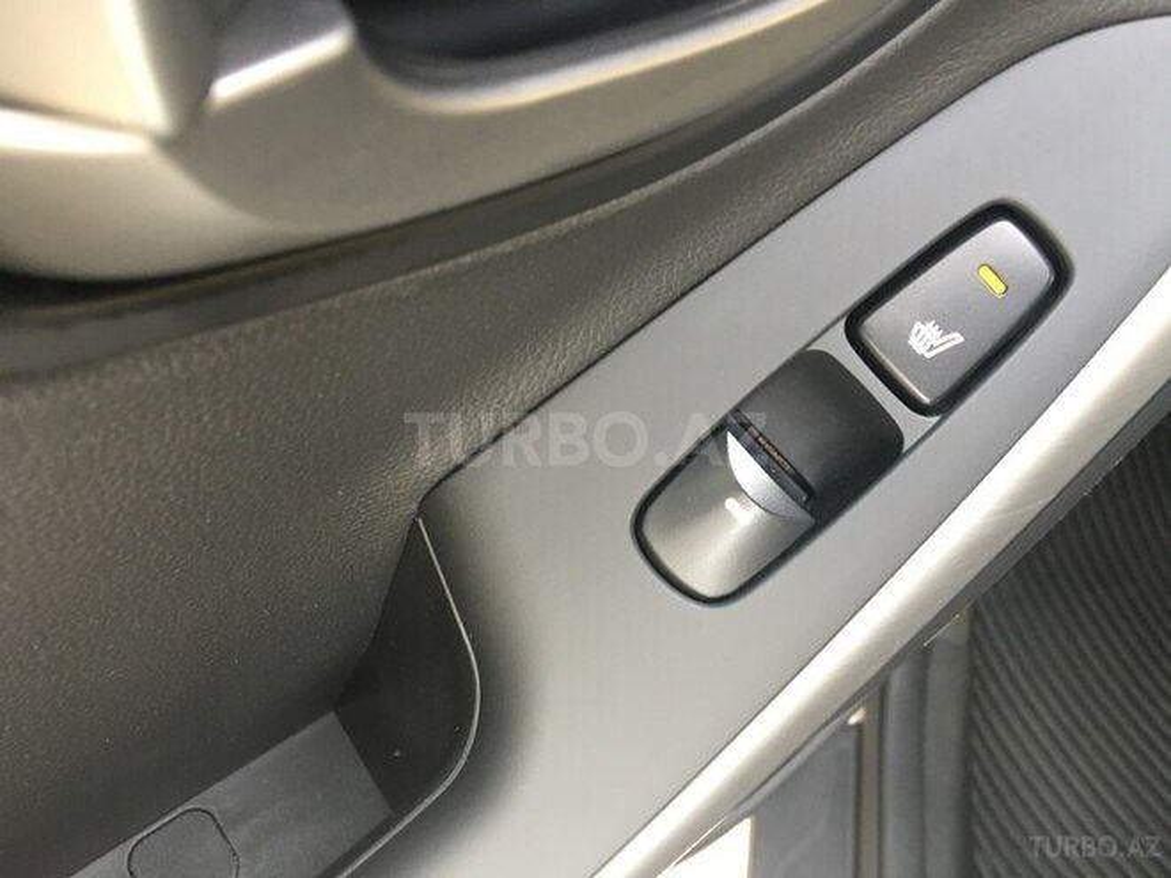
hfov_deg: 61.7
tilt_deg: -56.2
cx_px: 586
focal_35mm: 29
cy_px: 439
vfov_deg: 48.2
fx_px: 981
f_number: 2.2
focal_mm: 4.15
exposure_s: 1/33
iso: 125
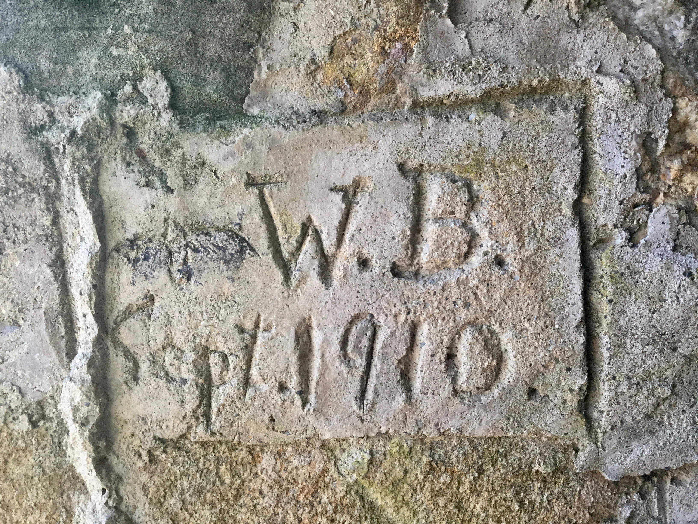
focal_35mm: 31
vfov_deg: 45.4
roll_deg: -1.0
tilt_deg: -6.1
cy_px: 262
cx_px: 349
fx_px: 625
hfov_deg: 58.4
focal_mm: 3.3
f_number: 2.4
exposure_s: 1/30
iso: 32
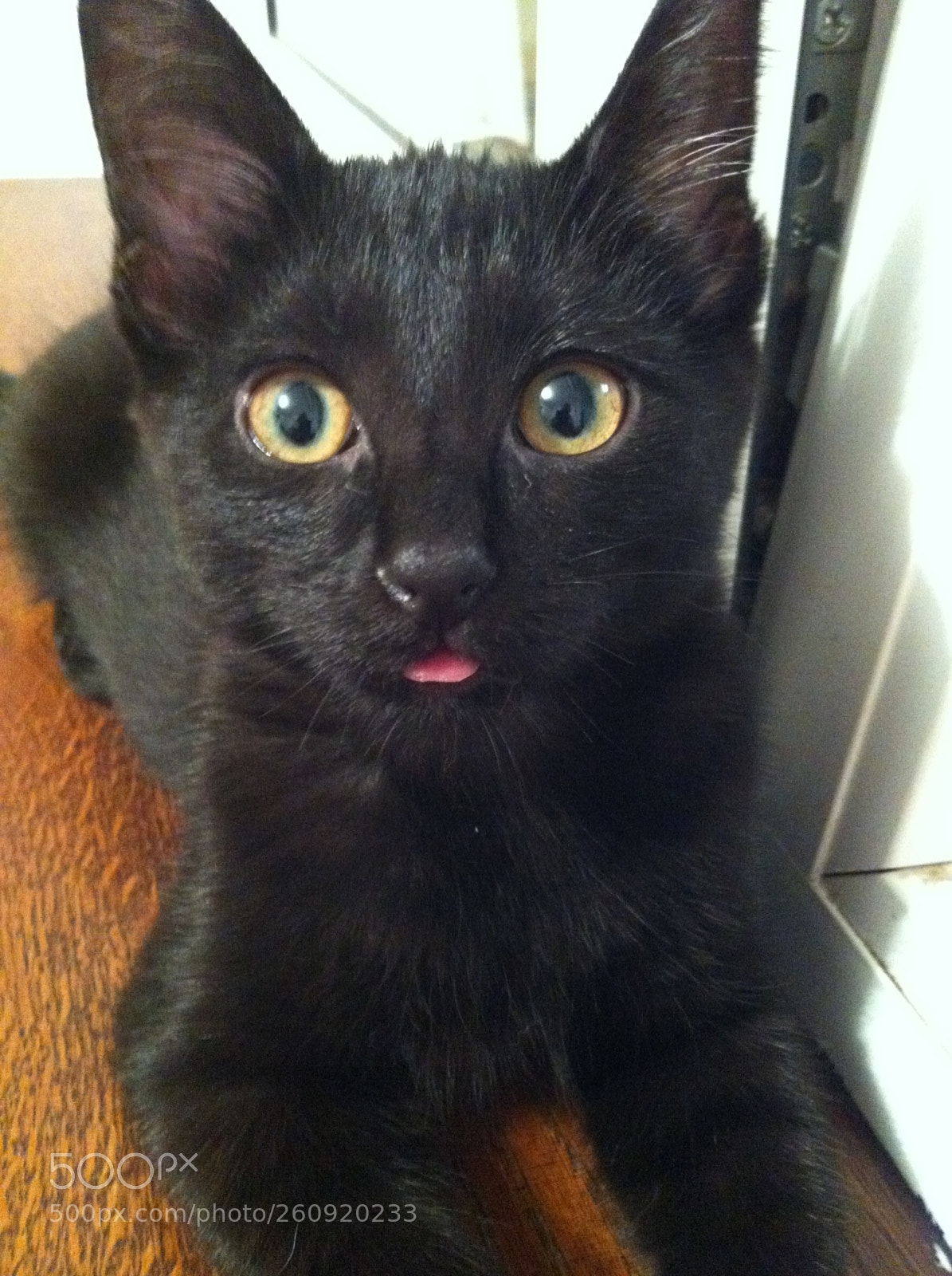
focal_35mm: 35
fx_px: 1287
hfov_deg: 40.6
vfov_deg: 52.7
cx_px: 476
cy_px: 638
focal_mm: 3.85
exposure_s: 1/15
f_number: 2.8
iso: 1000
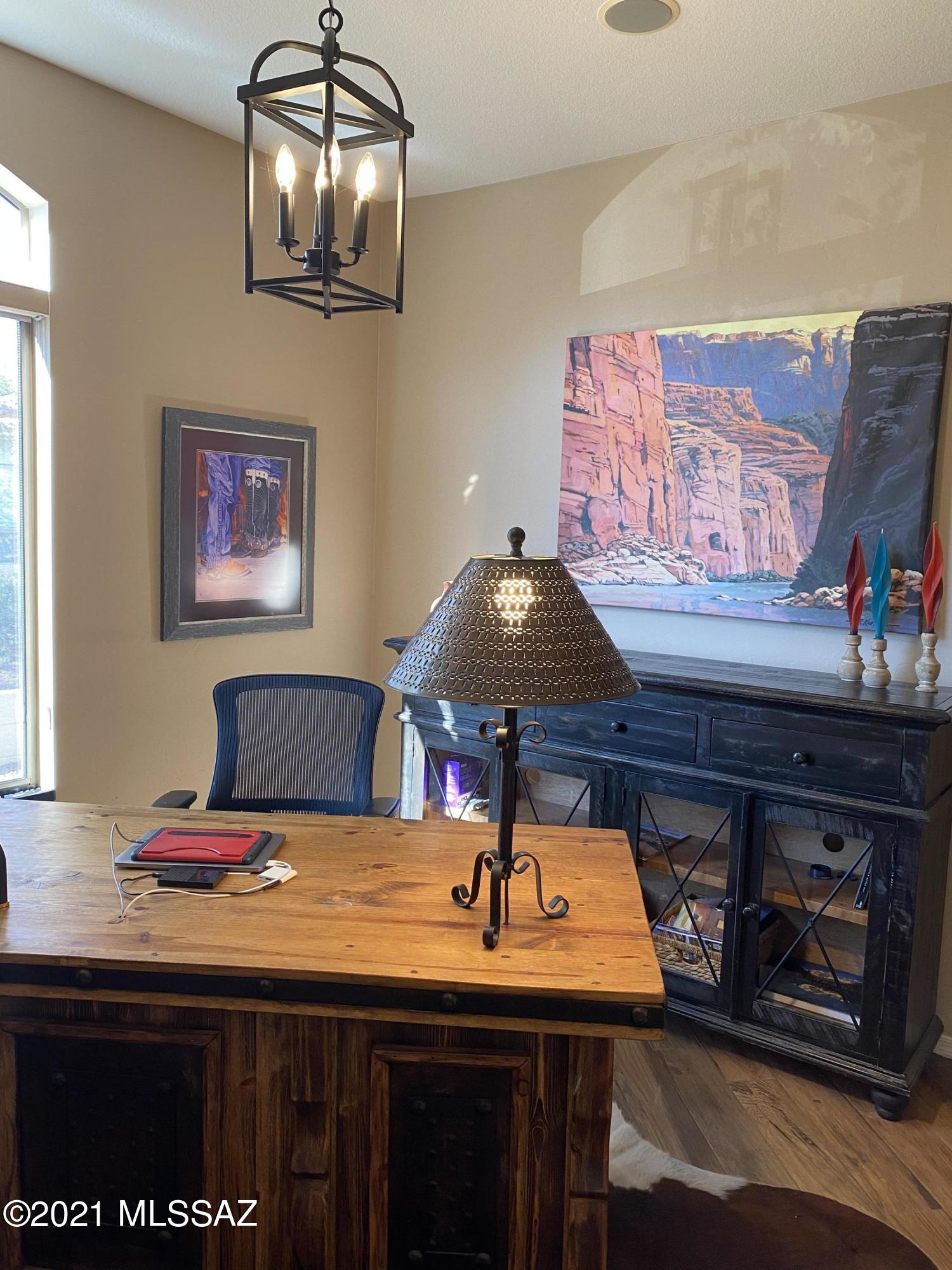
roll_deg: -1.9
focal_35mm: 26
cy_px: 635
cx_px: 476
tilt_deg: -4.7
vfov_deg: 67.3
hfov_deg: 53.1
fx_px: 953
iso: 100
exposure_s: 1/60
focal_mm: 4.25
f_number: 1.8
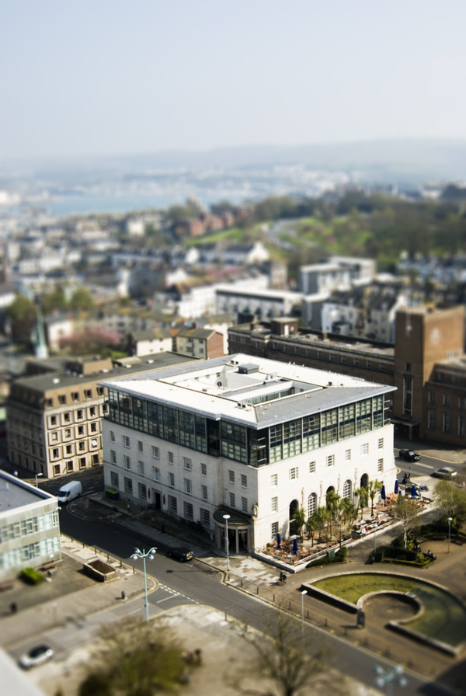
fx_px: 929
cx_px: 233
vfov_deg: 41.1
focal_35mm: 48
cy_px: 348
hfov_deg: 28.2
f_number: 4
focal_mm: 32
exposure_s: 1/800
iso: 100
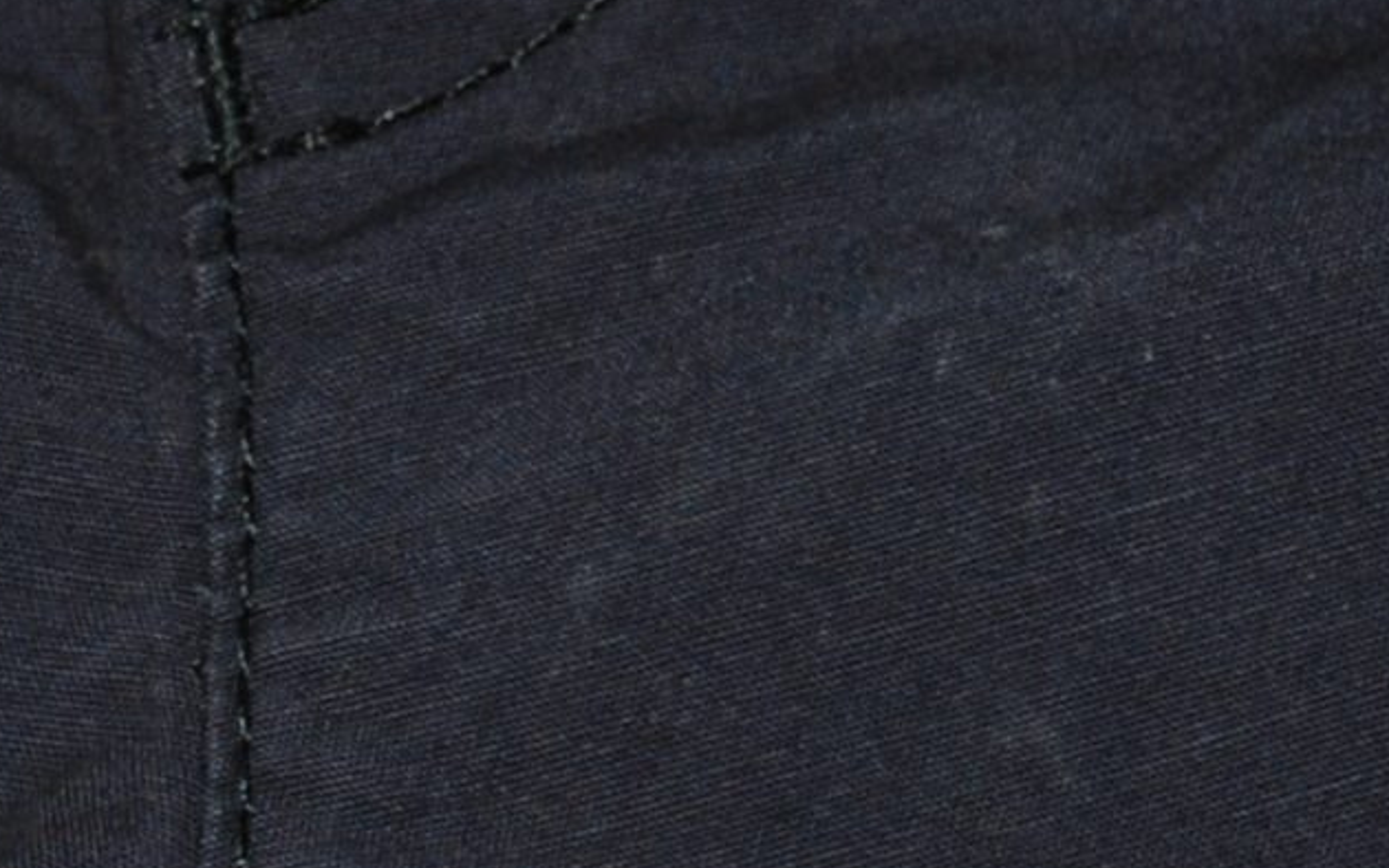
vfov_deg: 4.4
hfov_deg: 7.0
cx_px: 214
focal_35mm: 301
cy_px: 196
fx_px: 11396
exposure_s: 1/60
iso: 200
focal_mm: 32
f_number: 4.2
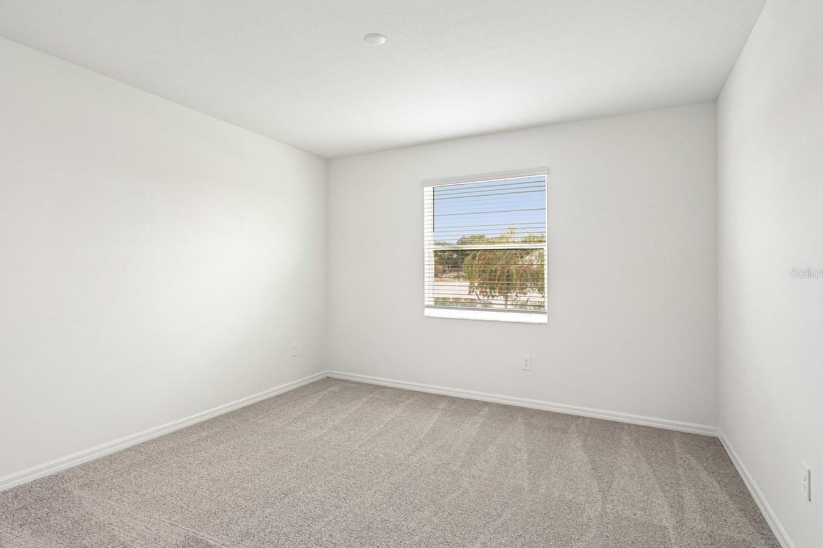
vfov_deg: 64.6
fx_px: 434
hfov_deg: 86.4
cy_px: 273
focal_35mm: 19
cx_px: 356
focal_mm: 16
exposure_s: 1/40
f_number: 8
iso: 400
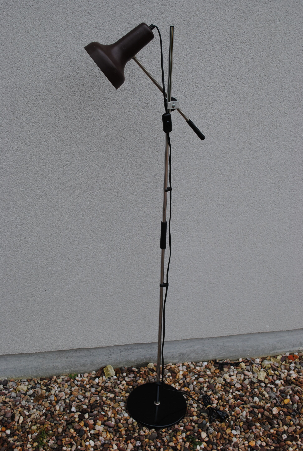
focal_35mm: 39
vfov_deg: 49.5
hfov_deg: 34.4
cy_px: 226
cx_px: 152
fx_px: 490
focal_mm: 26
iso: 100
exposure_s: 1/160
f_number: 6.3
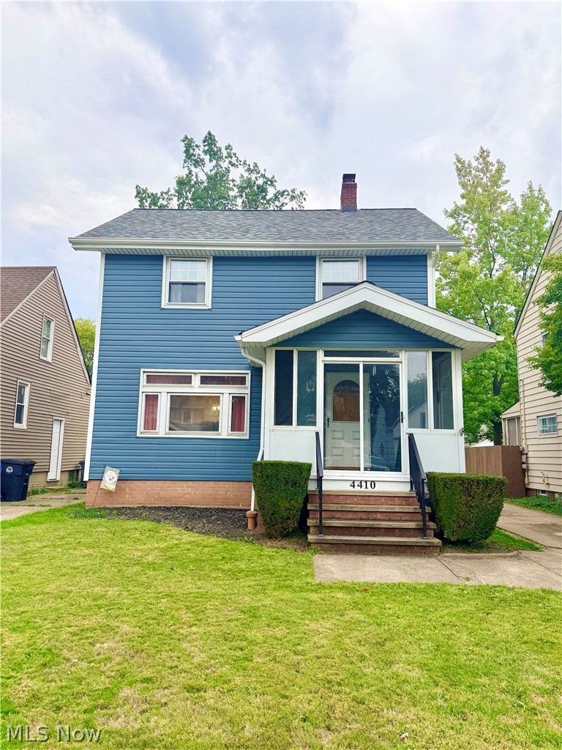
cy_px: 375
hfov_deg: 56.8
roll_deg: -2.2
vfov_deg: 71.6
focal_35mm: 24
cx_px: 281
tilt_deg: +9.8
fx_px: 520
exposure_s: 1/695
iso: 80
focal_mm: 6.76
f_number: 1.78
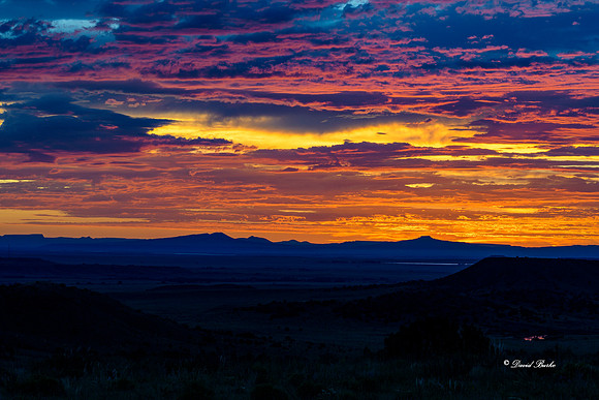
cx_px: 300
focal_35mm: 123
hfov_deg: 16.6
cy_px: 200
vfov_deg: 11.2
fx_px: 2047
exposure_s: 1/5
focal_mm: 82
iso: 100
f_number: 16
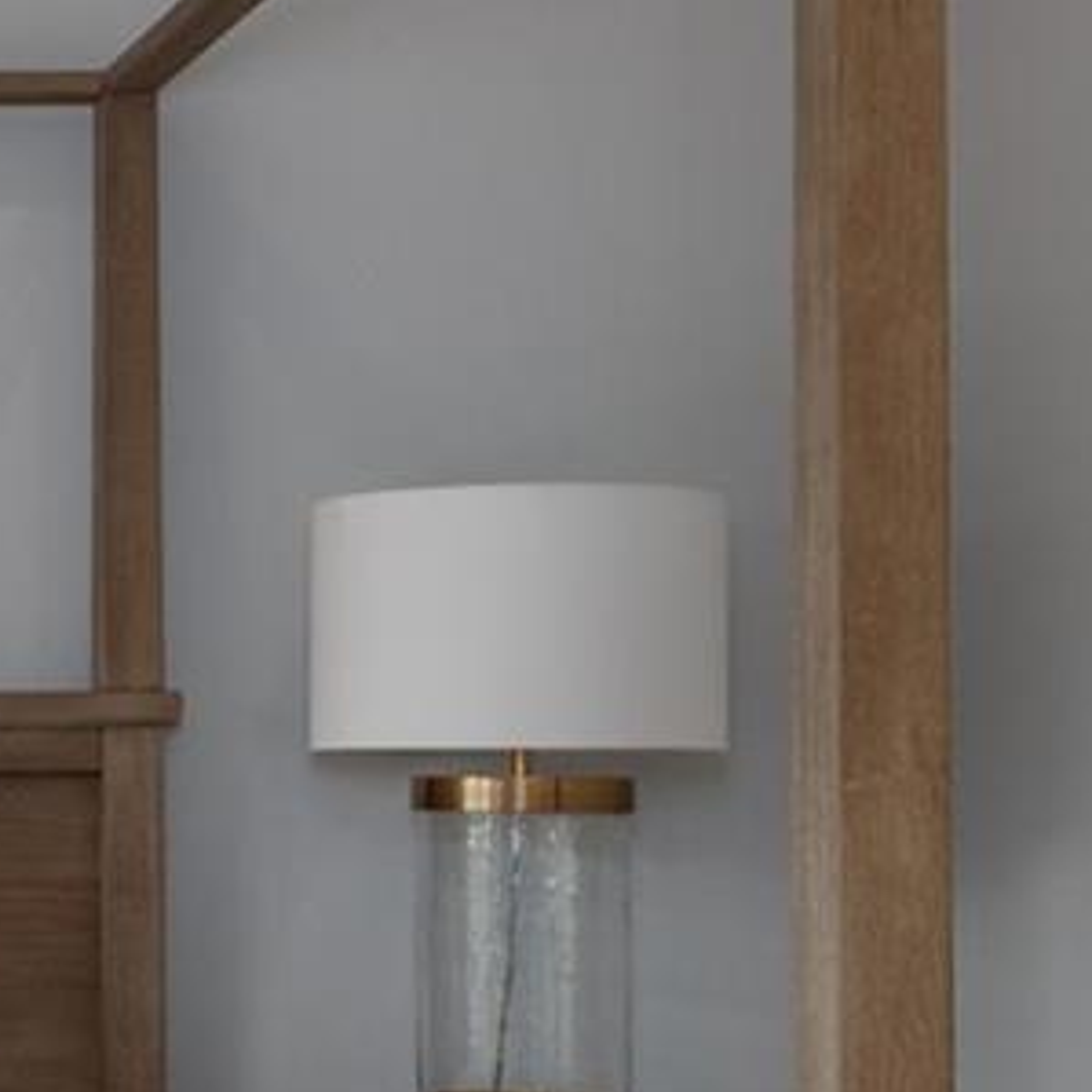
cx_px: -643
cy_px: 855
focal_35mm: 93
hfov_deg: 16.6
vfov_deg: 18.5
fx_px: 3319
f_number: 7.1
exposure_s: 1/200
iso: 320
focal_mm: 16
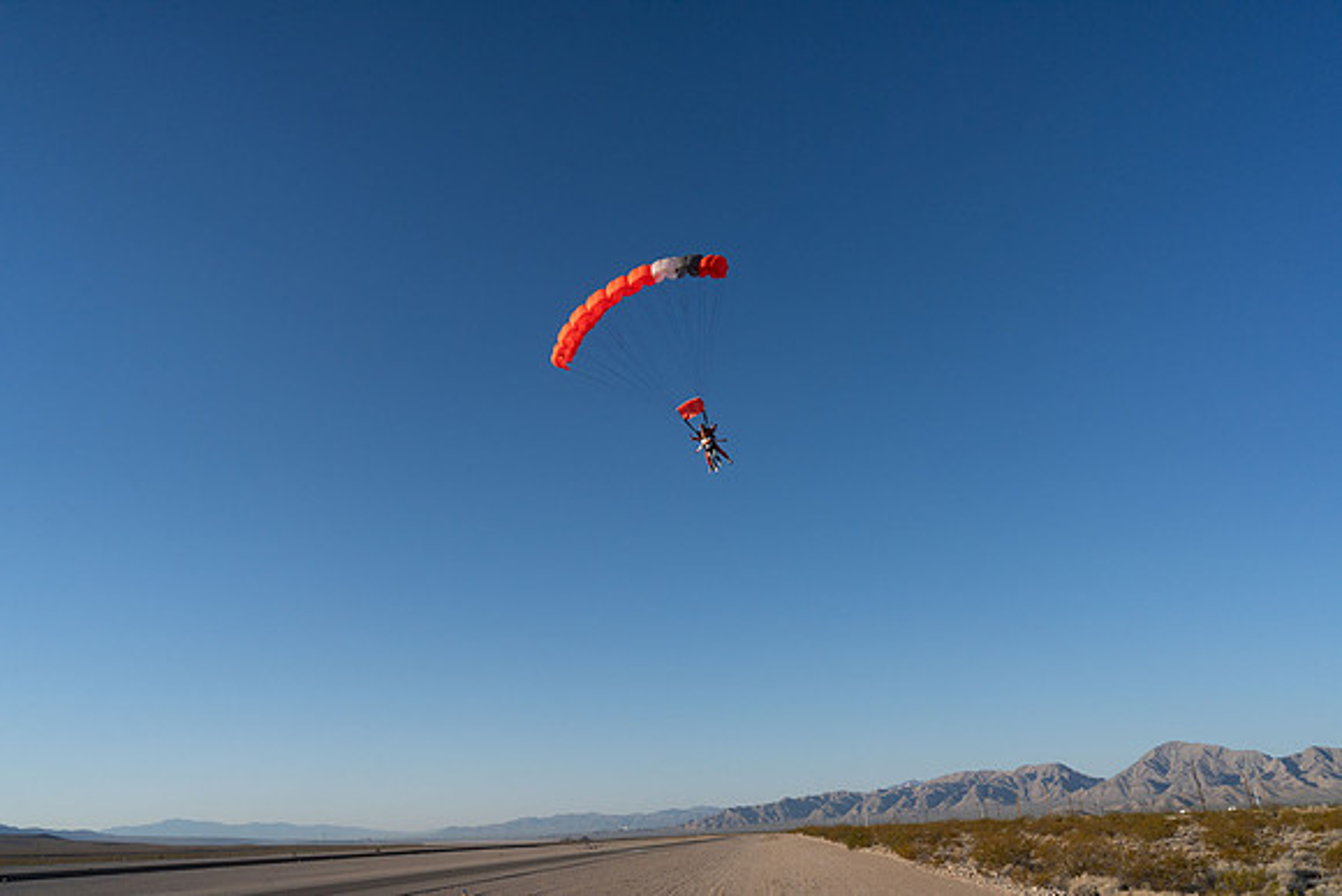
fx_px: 895
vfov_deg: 53.2
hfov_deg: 73.7
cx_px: 671
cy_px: 448
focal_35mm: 24
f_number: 9
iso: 800
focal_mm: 24
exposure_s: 1/2000
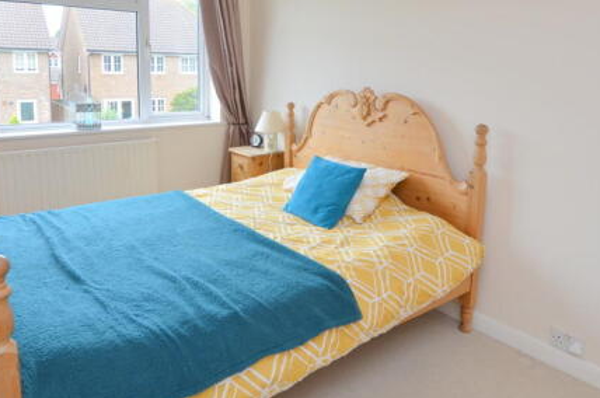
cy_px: 126
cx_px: 283
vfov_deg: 53.6
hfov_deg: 76.1
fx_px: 383
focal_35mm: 23
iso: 100
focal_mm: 10
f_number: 7.1
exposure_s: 1/25
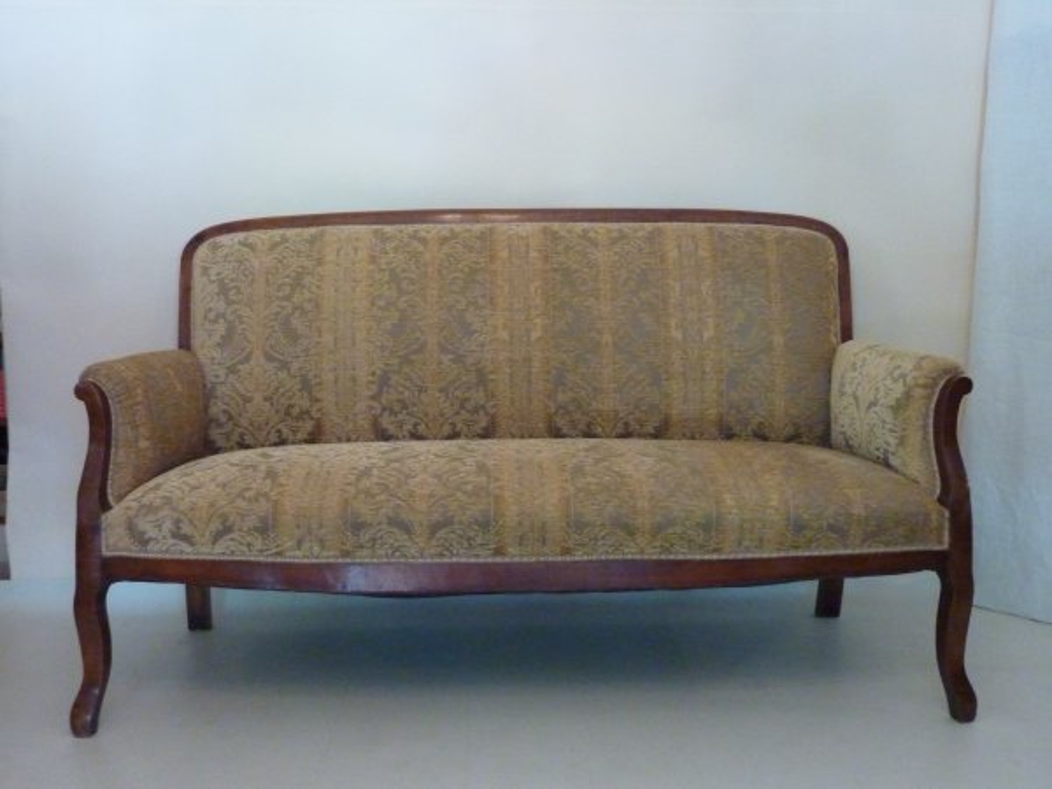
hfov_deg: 56.8
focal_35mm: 32
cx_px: 526
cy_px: 394
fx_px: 972
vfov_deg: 44.2
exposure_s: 1/25
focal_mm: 5.3
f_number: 3.5
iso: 800
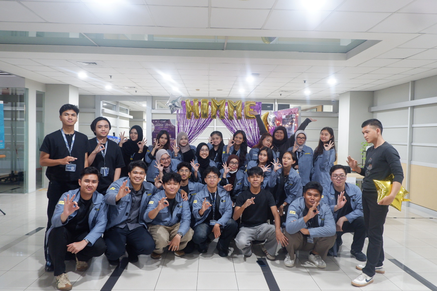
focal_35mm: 26
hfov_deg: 69.4
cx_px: 218
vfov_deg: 49.6
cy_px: 146
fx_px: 316
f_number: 3.8
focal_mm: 17
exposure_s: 1/26
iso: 1600
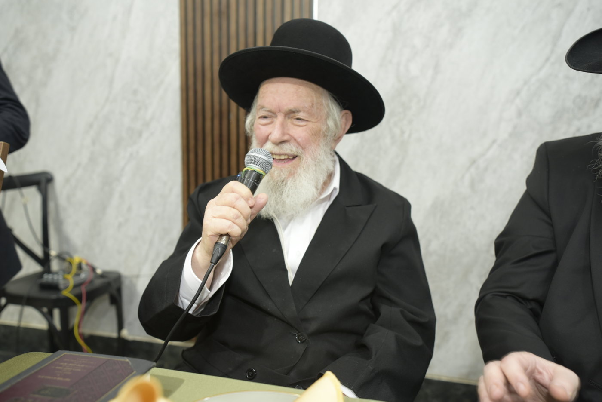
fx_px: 586
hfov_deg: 54.4
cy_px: 201
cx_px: 301
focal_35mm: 35
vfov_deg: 37.9
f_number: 4
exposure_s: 1/100
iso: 800
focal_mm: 35
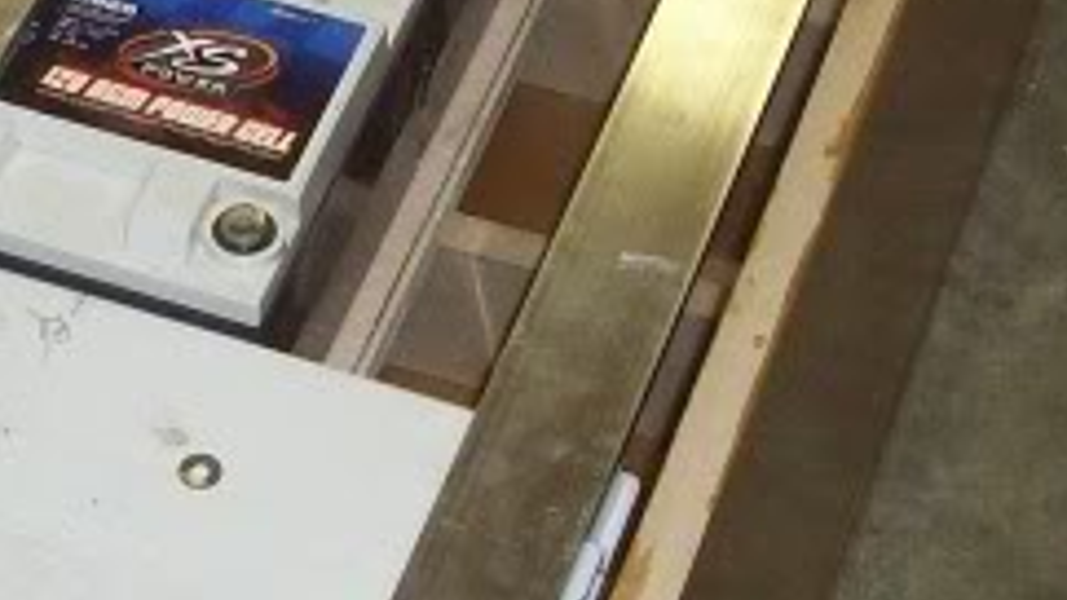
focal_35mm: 133
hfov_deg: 16.0
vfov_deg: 9.1
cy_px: 234
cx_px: 203
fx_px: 3762
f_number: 2.8
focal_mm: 6.2
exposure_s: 1/64
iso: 200
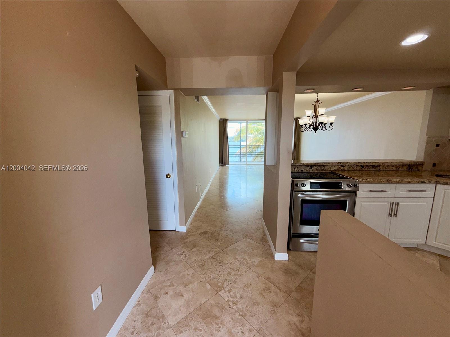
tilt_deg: -11.0
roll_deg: +1.1
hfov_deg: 102.1
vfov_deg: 85.7
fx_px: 182
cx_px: 225
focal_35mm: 14
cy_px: 168
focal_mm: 2.22
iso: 20
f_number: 2.2
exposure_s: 1/120
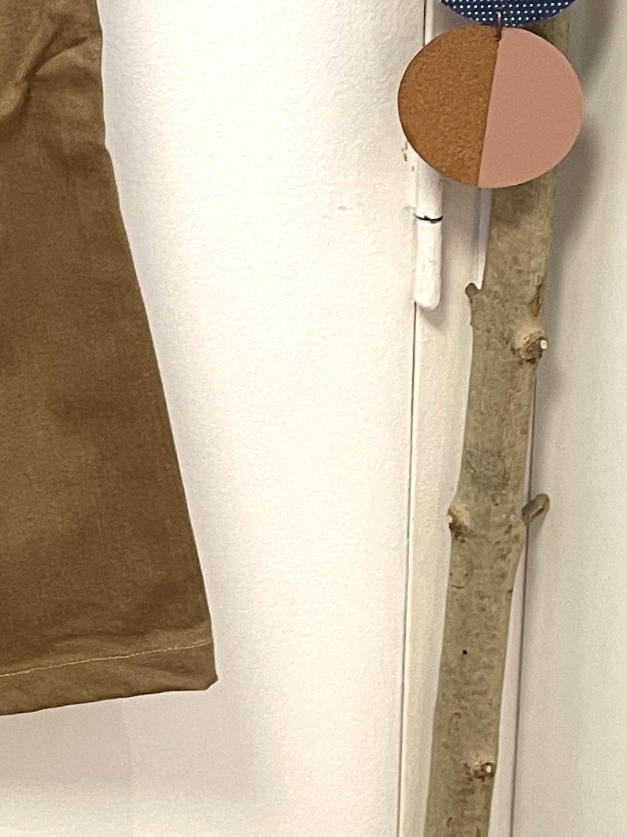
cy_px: -292
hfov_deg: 13.9
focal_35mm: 99
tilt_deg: -11.7
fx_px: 2391
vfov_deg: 18.3
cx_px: -344
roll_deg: +1.6
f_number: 1.6
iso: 64
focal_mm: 4.2
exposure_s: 1/50
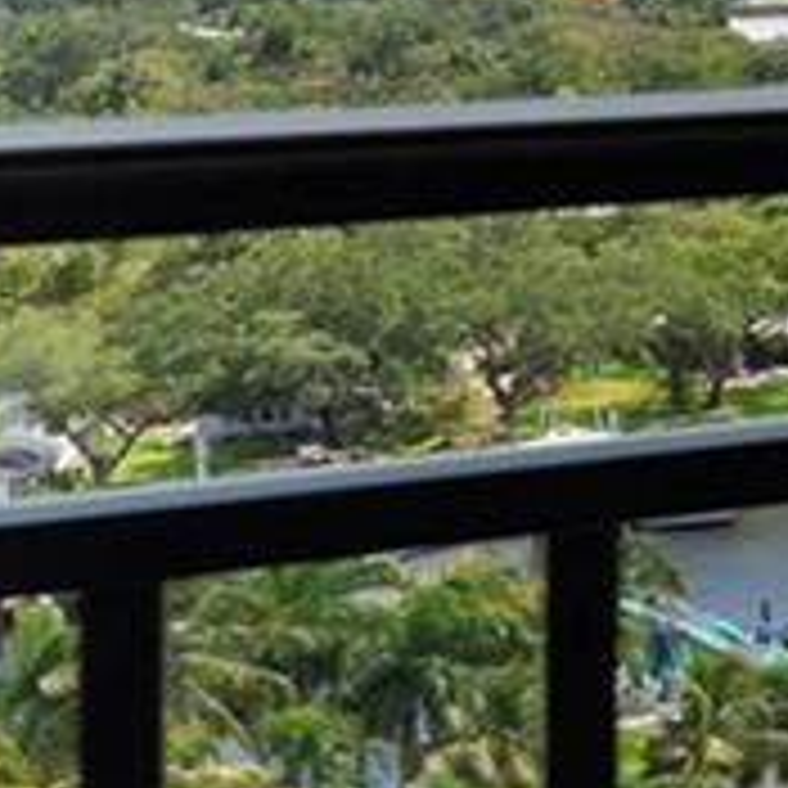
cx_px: 3553
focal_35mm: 109
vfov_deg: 15.5
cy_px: -117
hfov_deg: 7.1
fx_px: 2807
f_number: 9
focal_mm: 14
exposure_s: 1/160
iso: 320
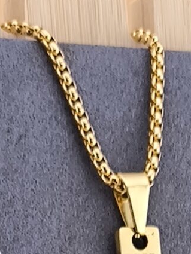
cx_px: 123
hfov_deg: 4.9
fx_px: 2213
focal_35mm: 301
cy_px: 713
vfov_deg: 6.1
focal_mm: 6.92
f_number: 1.9
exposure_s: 1/693
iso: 50
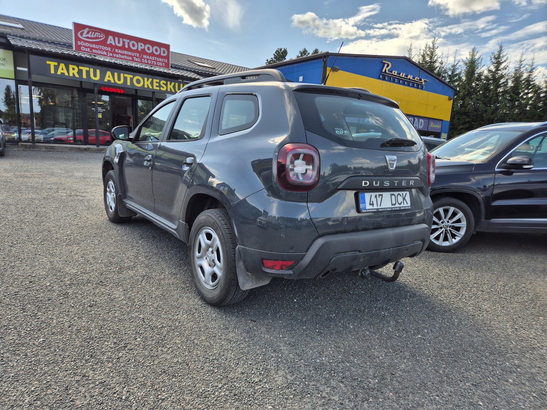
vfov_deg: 58.9
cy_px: 205
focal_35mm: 23
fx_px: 363
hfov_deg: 73.9
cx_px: 274
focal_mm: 5.4
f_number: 1.8
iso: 25
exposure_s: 1/1156
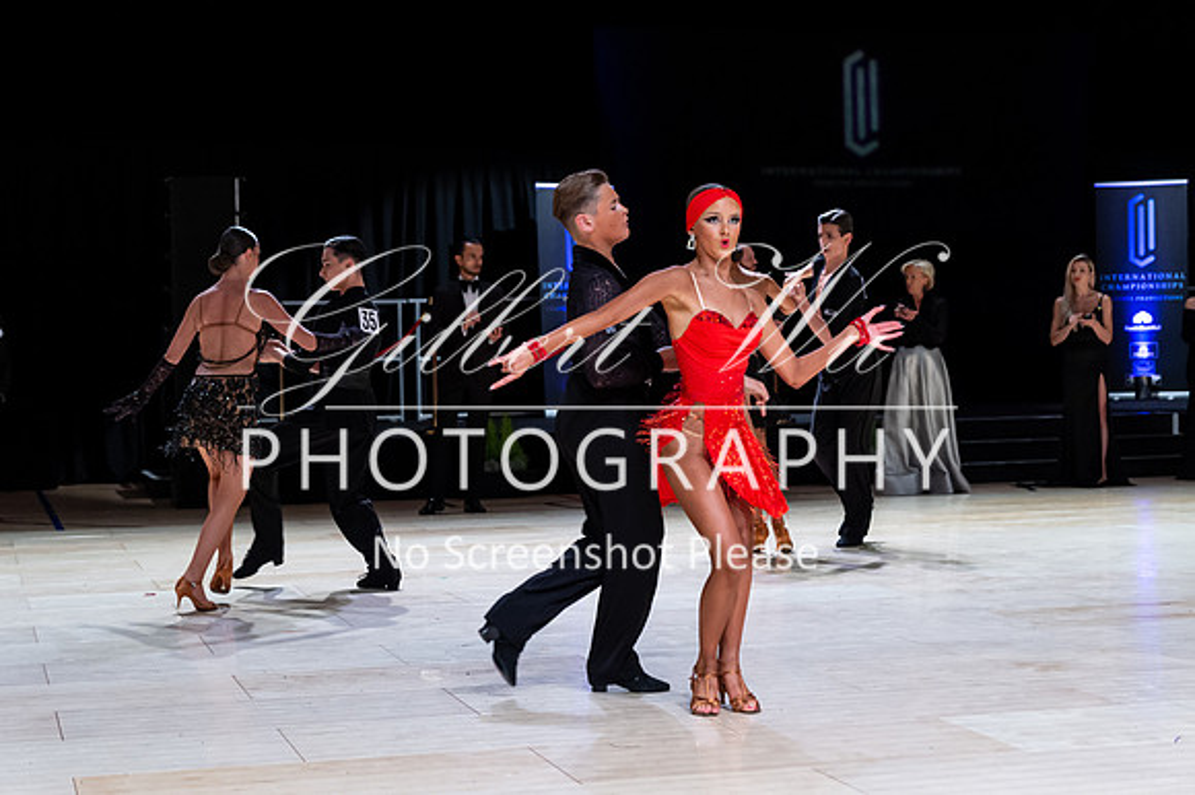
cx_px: 597
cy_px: 394
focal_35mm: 69
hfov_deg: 29.2
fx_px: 2293
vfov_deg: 19.7
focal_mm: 60
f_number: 3.2
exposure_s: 1/400
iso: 3200
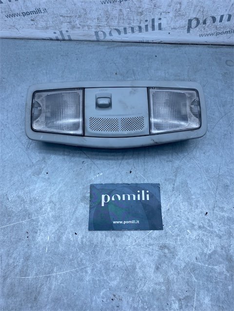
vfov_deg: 67.3
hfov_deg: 53.1
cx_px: 117
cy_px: 156
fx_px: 234
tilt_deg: -65.7
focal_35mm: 26
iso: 32
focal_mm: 4.25
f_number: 1.8
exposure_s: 1/890
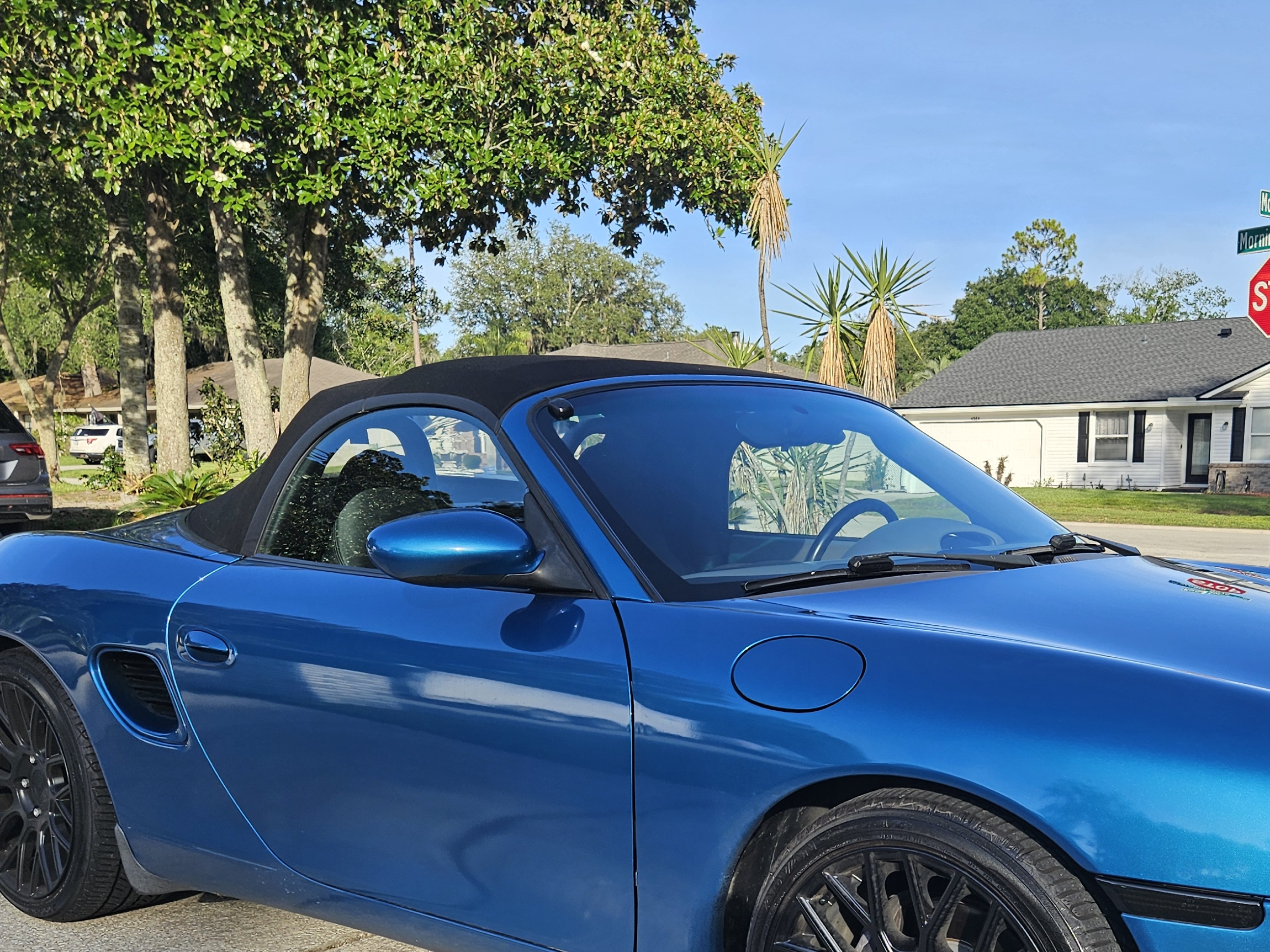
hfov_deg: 46.0
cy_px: 736
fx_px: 1468
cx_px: 857
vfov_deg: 35.0
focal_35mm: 40
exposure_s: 1/944
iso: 25
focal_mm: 5.4
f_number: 1.8
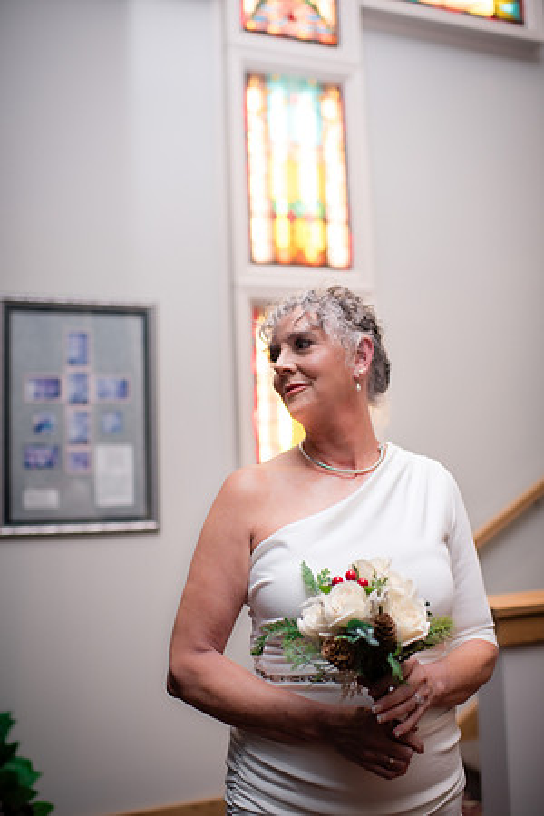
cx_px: 272
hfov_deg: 37.9
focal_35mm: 35
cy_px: 408
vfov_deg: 54.4
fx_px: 793
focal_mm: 35
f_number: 2
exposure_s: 1/200
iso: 320
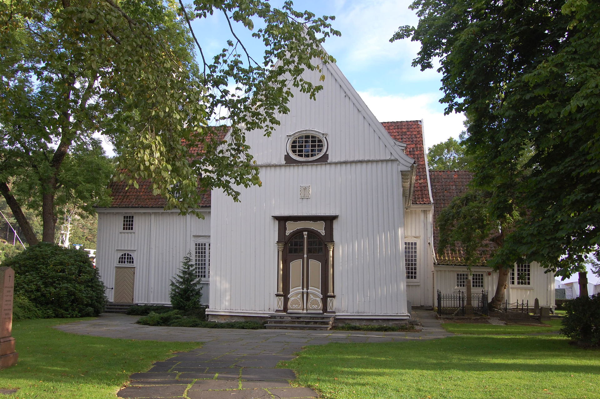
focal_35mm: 33
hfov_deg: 57.3
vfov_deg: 39.9
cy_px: 200
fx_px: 550
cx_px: 300
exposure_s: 1/160
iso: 400
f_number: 9
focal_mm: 22
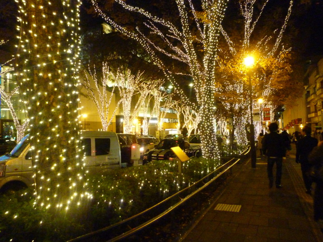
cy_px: 121
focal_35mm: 25
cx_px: 162
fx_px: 233
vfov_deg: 54.9
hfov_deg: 69.4
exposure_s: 1/15
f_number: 2.8
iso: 800
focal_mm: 4.4
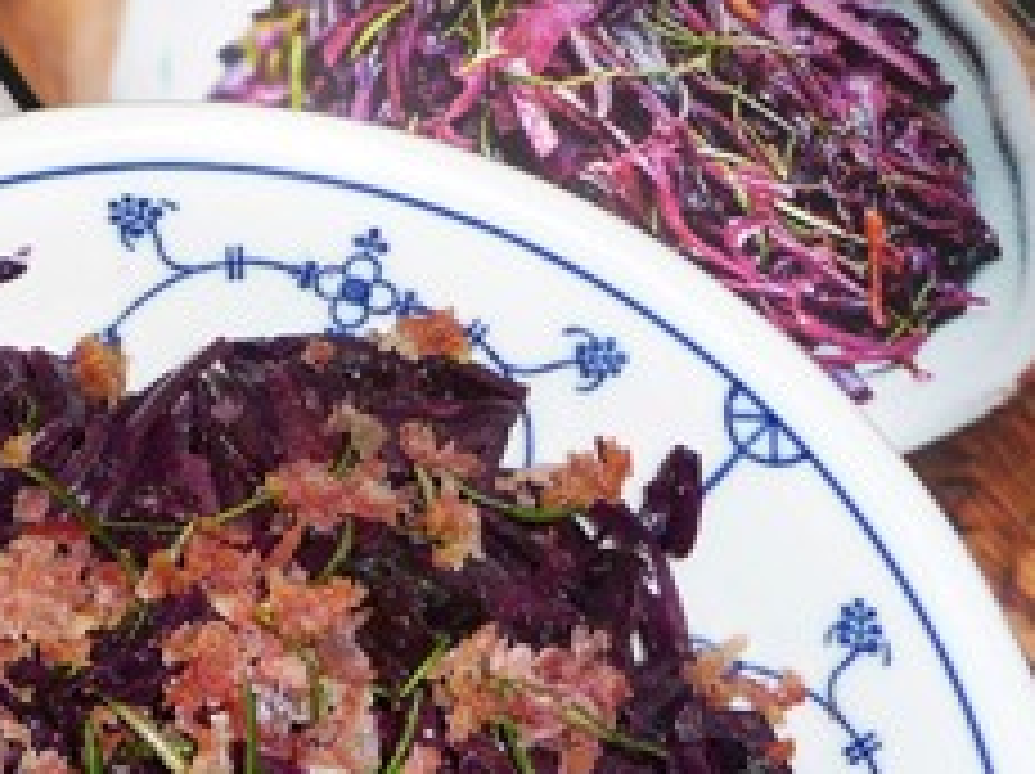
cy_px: 526
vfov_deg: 18.8
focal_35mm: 78
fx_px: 2330
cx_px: -32
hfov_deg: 23.8
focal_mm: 4.7
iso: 100
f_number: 3.3
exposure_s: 1/30
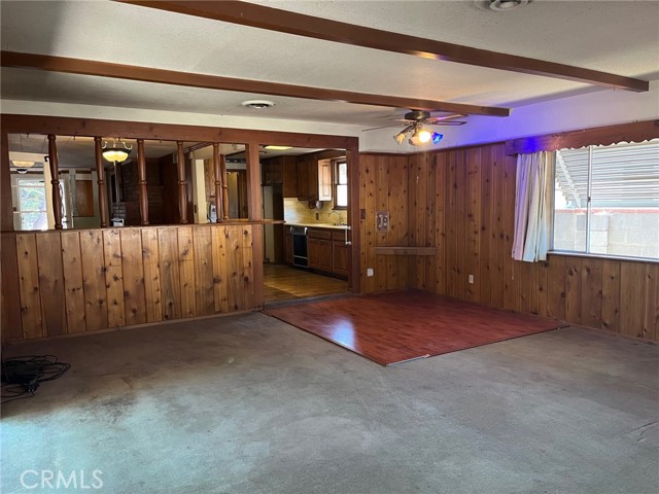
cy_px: 247
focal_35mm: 26
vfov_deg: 53.1
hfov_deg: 67.3
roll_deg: +1.1
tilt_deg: -6.2
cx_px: 330
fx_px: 495
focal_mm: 5.1
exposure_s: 1/60
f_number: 1.6
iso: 200
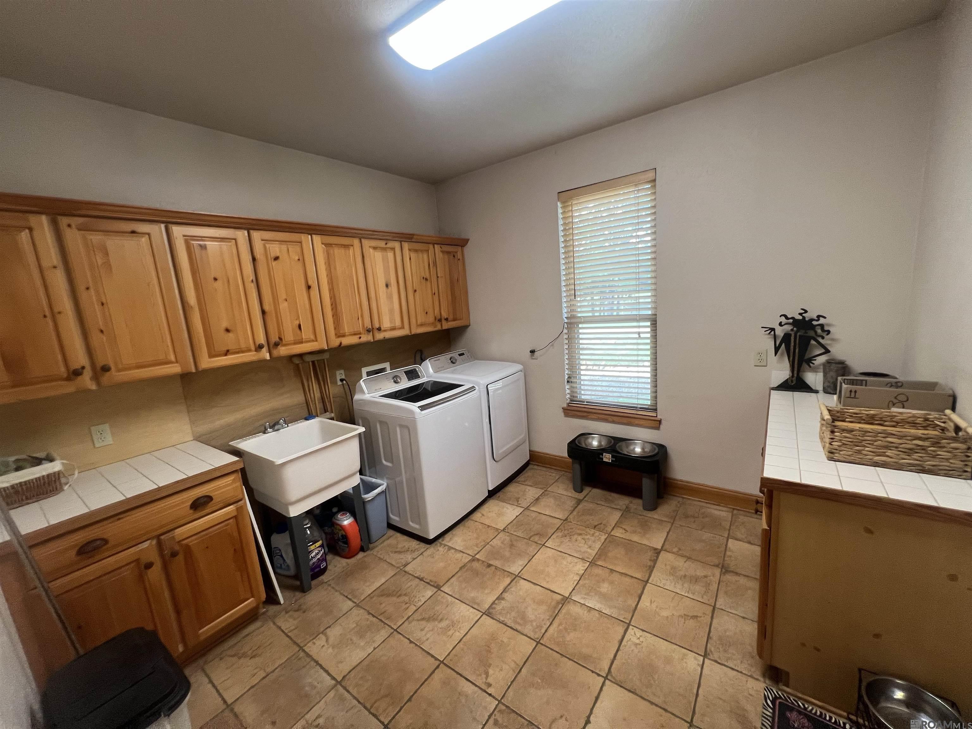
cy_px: 364
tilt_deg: -12.1
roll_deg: +5.1
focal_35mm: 13
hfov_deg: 106.2
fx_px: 365
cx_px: 486
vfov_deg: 89.9
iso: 160
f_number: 1.8
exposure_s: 1/120
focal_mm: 1.57
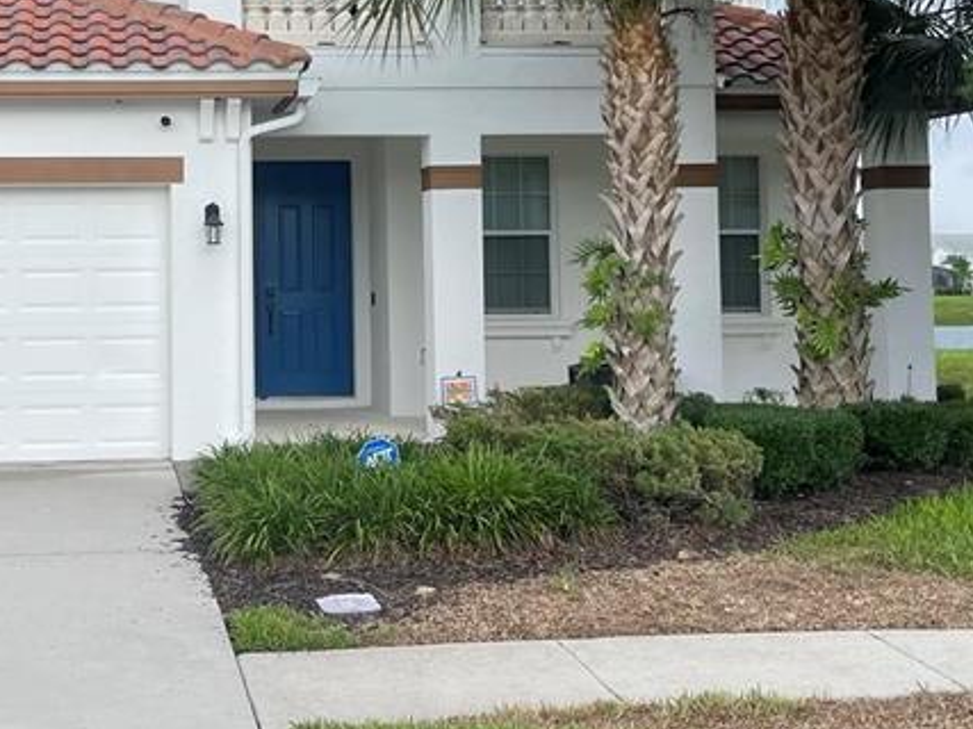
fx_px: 1686
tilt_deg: +1.9
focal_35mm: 60
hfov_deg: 31.6
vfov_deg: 24.2
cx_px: 251
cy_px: 187
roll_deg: +0.7
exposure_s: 1/700
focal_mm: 5.1
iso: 50
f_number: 1.6
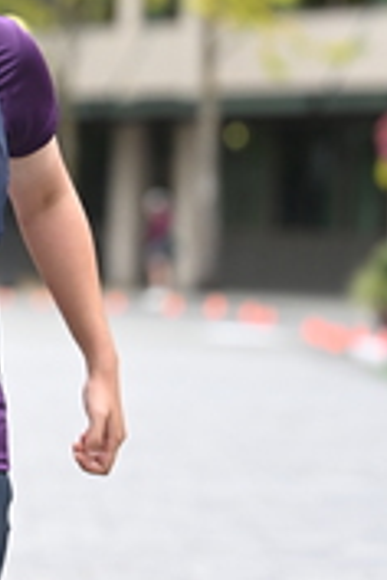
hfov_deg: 4.8
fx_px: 4611
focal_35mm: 286
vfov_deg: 7.2
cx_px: -182
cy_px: 46
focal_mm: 92
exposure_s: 1/1600
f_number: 2.8
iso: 640
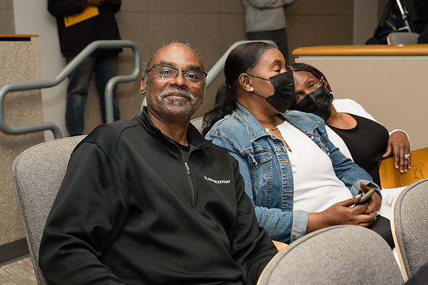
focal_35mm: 53
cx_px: 219
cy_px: 148
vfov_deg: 25.7
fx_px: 626
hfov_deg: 37.7
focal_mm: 42.8
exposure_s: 1/250
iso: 500
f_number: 4.5
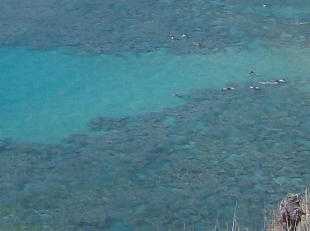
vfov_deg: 9.8
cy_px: -85
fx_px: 1313
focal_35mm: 147
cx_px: 56
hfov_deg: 13.4
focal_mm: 6
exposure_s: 1/956
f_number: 4.7
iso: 100
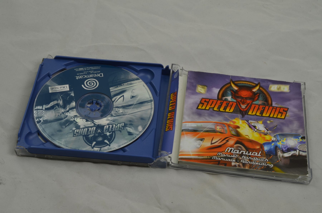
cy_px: 106
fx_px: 536
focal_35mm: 60
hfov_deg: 33.5
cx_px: 161
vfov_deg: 22.5
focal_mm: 40
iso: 100
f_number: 20
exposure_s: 1/2.5
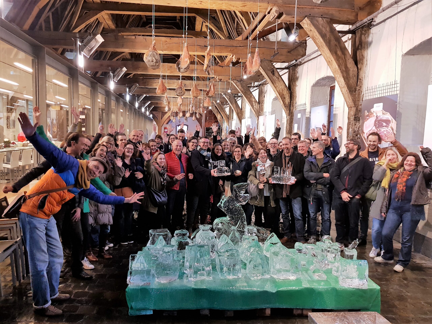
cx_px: 216
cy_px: 162
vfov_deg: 53.1
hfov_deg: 67.3
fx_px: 324
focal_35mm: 26
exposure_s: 1/33
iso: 250
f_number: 1.7
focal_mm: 4.2
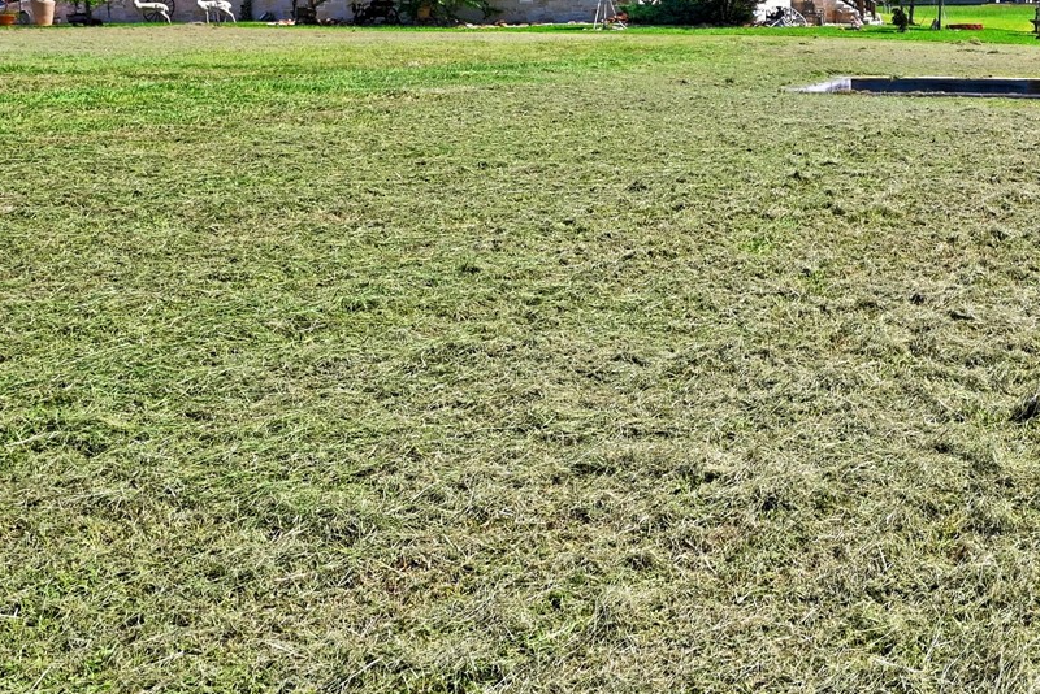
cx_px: 1150
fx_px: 1098
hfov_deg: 40.6
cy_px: 40
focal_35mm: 38
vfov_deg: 32.9
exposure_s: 1/500
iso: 400
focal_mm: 14
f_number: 8
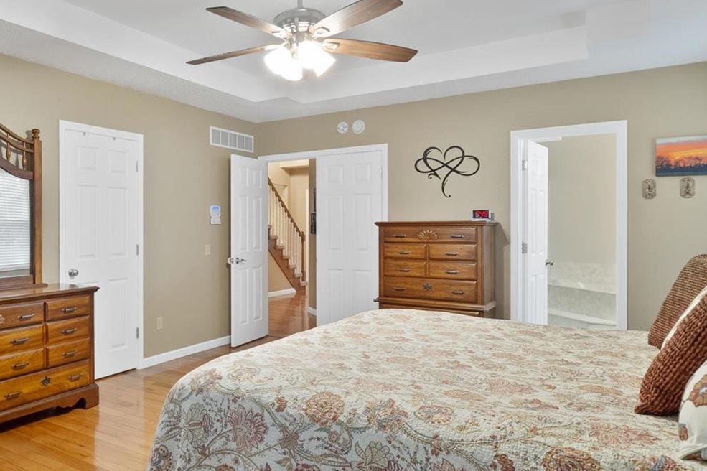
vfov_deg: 49.5
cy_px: 227
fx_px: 510
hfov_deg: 67.8
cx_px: 245
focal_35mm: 26
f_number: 8
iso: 400
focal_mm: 8
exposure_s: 1/1.25
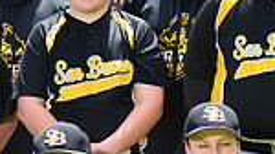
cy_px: 204
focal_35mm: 385
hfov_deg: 5.6
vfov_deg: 3.1
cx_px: -72
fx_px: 2804
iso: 200
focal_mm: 95
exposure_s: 1/200
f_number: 8
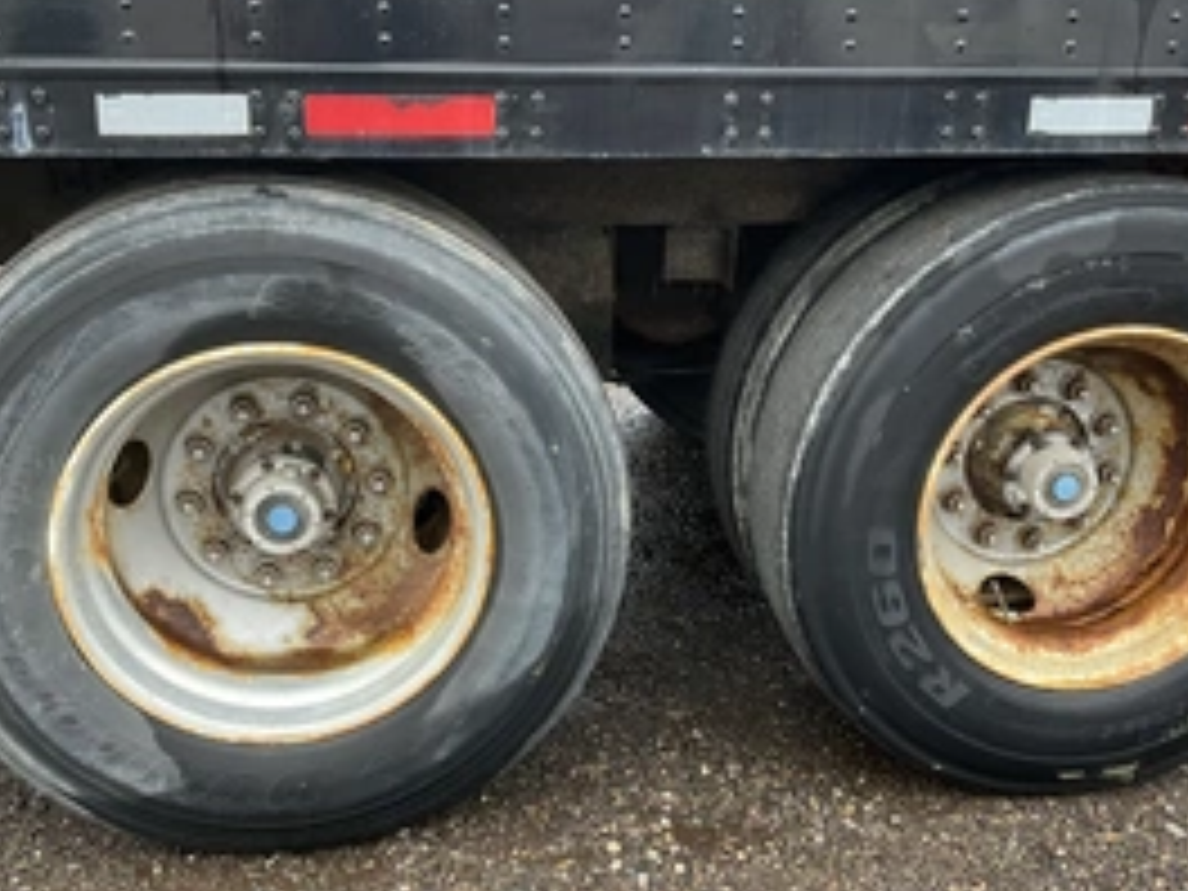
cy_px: 464
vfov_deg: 32.9
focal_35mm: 44
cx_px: 639
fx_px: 1510
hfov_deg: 42.9
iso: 25
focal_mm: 3
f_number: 1.8
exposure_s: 1/122
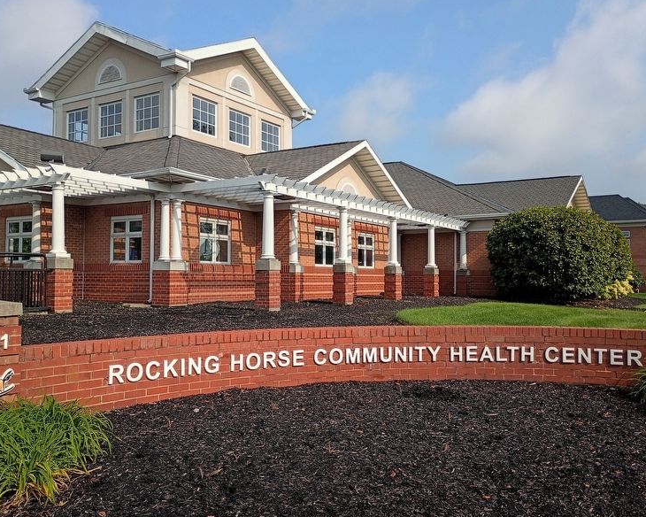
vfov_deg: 47.1
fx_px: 593
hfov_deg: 57.2
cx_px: 335
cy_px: 262
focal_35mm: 31
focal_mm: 4.27
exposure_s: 1/1225
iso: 100
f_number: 1.8
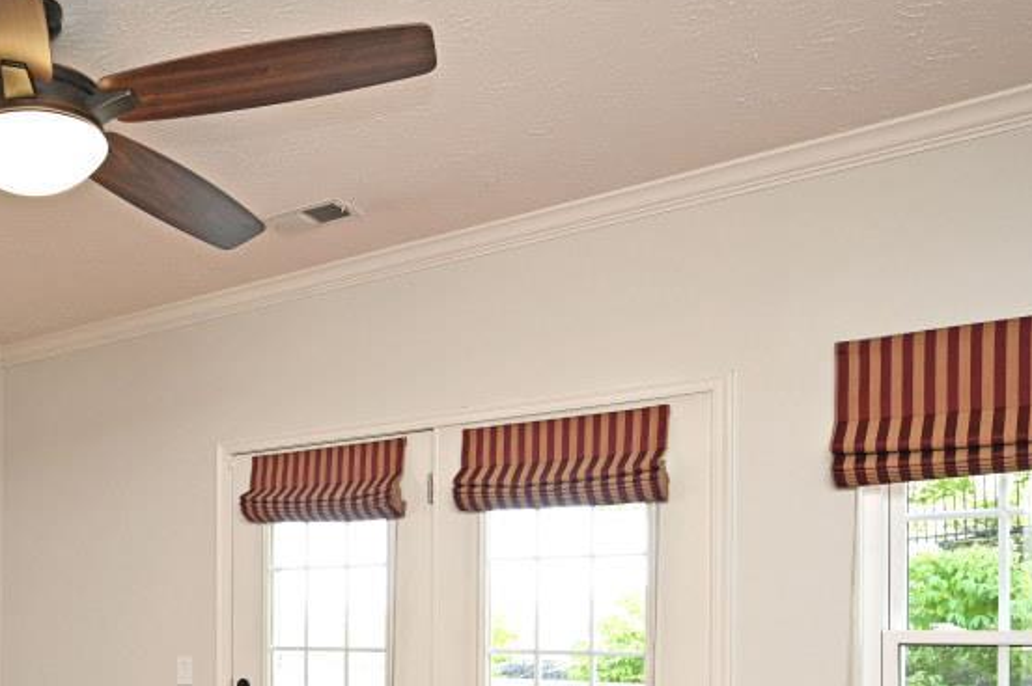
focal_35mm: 38
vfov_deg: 32.9
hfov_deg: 46.4
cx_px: 129
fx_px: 1089
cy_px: 638
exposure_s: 1/60
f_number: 4
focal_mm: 14
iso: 360
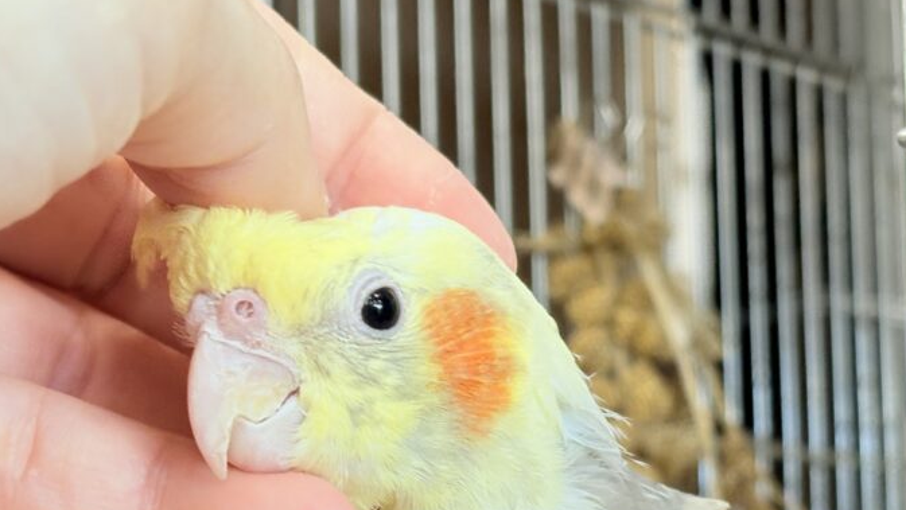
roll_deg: +1.5
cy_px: 506
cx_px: 565
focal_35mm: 101
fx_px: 2427
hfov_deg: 21.1
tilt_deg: +6.1
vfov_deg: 11.9
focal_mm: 5.96
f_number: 1.6
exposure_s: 1/50
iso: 80
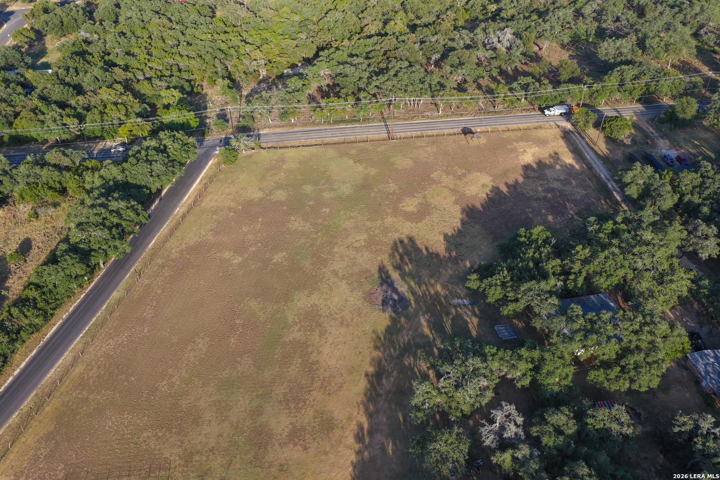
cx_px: 360
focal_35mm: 28
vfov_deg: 46.4
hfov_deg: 65.5
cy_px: 240
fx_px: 560
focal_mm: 14.45
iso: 100
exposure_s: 1/640
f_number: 2.8
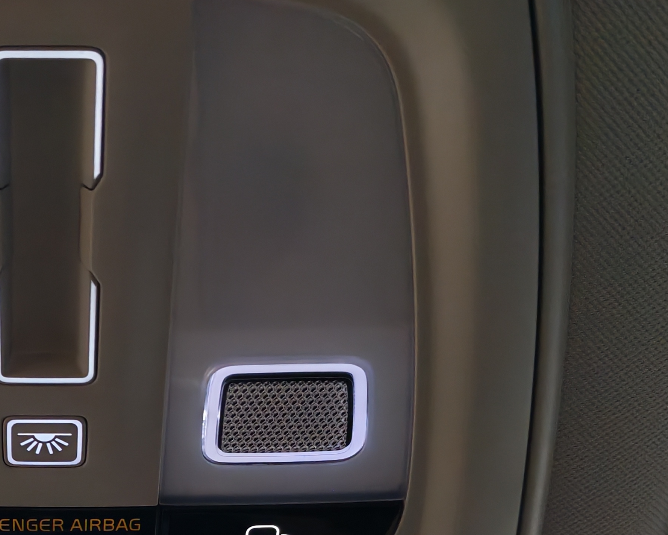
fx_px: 1424
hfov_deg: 25.4
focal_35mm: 72
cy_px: 534
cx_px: 44
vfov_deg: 20.6
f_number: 1.9
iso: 640
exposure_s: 1/100
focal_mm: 6.12
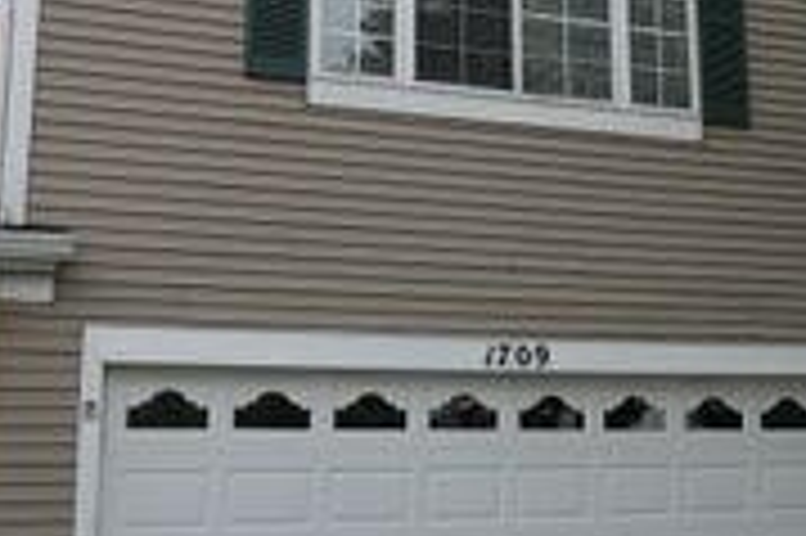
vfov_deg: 24.1
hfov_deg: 35.2
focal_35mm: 56
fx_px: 1253
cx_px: 567
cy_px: 232
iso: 125
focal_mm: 7.6
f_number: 2
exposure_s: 1/2000
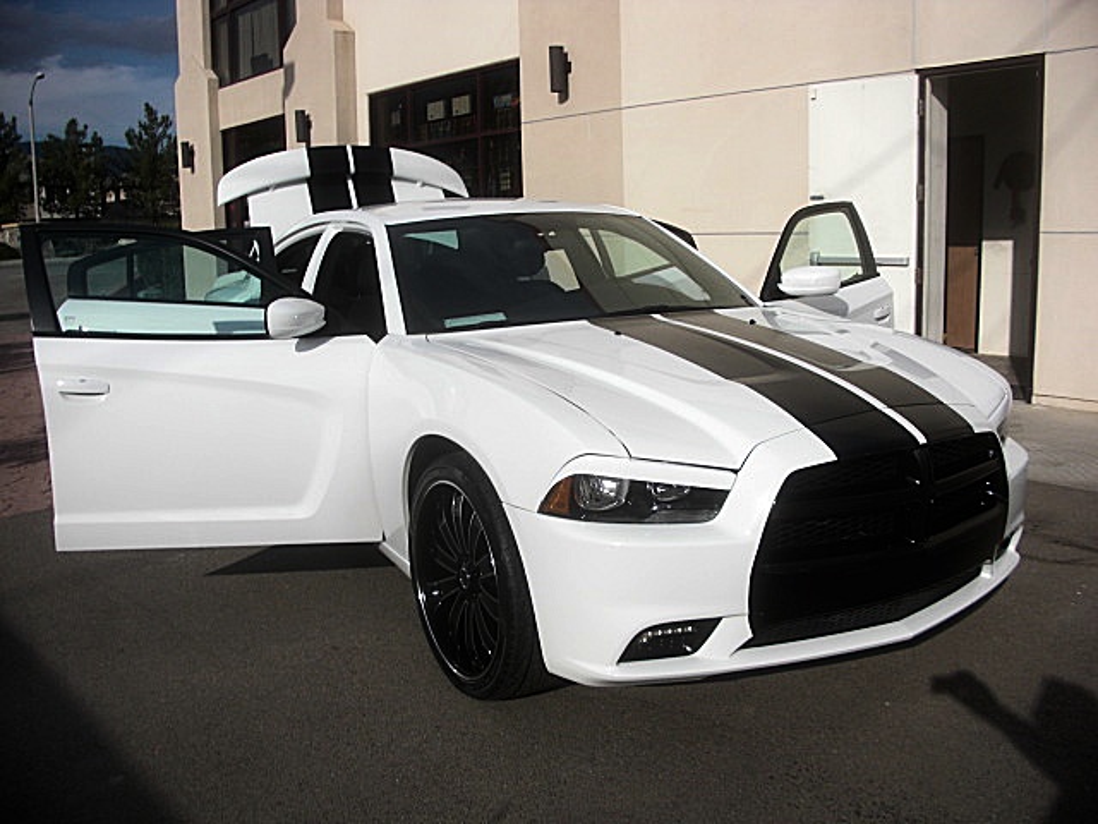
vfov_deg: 39.7
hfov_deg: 51.4
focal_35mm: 36
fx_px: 1142
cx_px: 549
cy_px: 412
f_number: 7.9
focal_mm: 6.3
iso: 50
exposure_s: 1/200
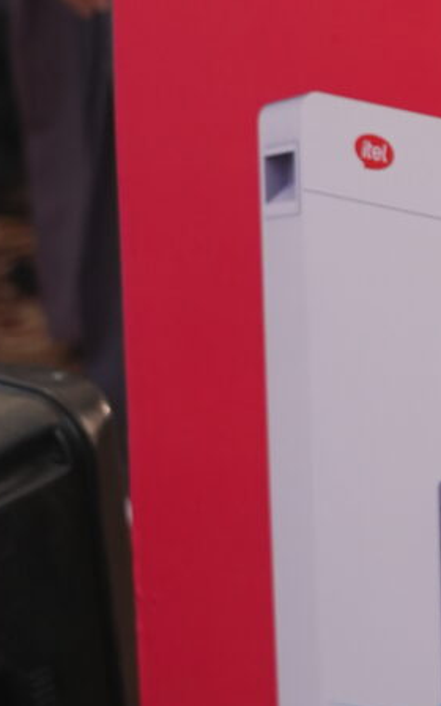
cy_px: -129
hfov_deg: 6.0
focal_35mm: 204
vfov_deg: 10.1
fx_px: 3923
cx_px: 1273
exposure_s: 1/125
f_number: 2.2
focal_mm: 35
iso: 800
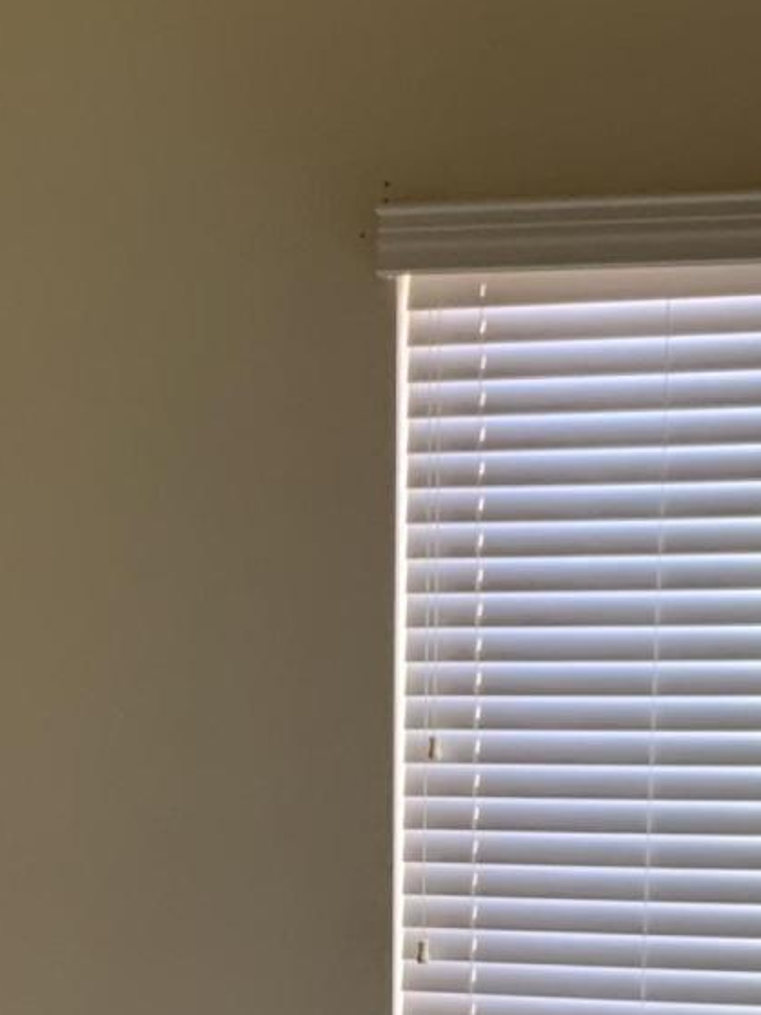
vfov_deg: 20.0
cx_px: 280
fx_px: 2727
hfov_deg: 15.9
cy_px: 1168
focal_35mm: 93
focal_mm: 4.25
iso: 100
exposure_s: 1/83
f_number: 1.8
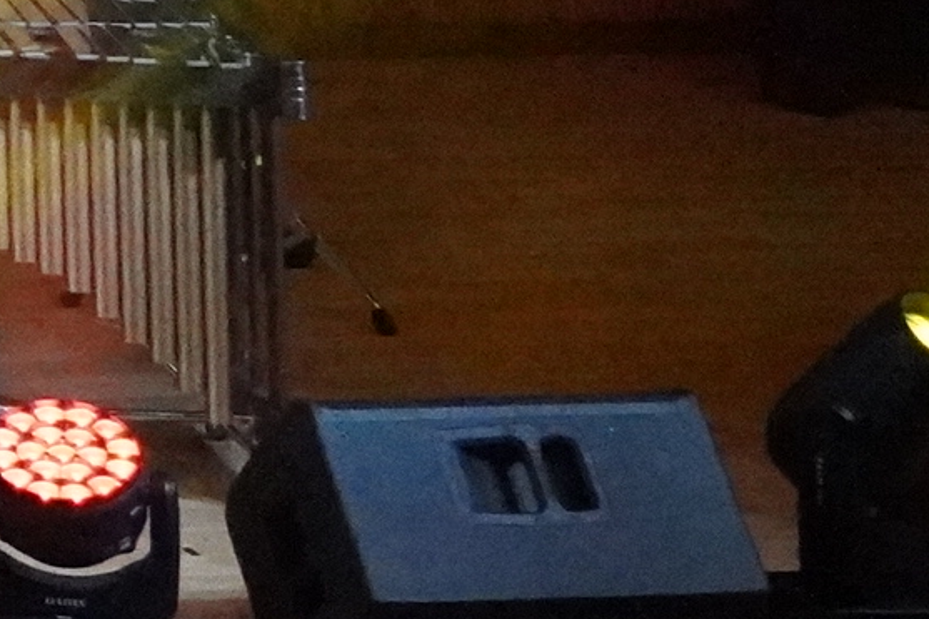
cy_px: -1111
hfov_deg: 8.0
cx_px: -2076
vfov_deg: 6.1
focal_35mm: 212
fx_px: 5469
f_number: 4
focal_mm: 30
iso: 32000
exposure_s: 1/1250
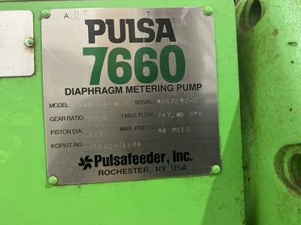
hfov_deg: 63.4
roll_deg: +2.5
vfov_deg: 49.7
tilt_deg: +0.0
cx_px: 150
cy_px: 112
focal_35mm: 28
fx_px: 243
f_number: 1.8
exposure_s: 1/40
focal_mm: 3
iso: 250
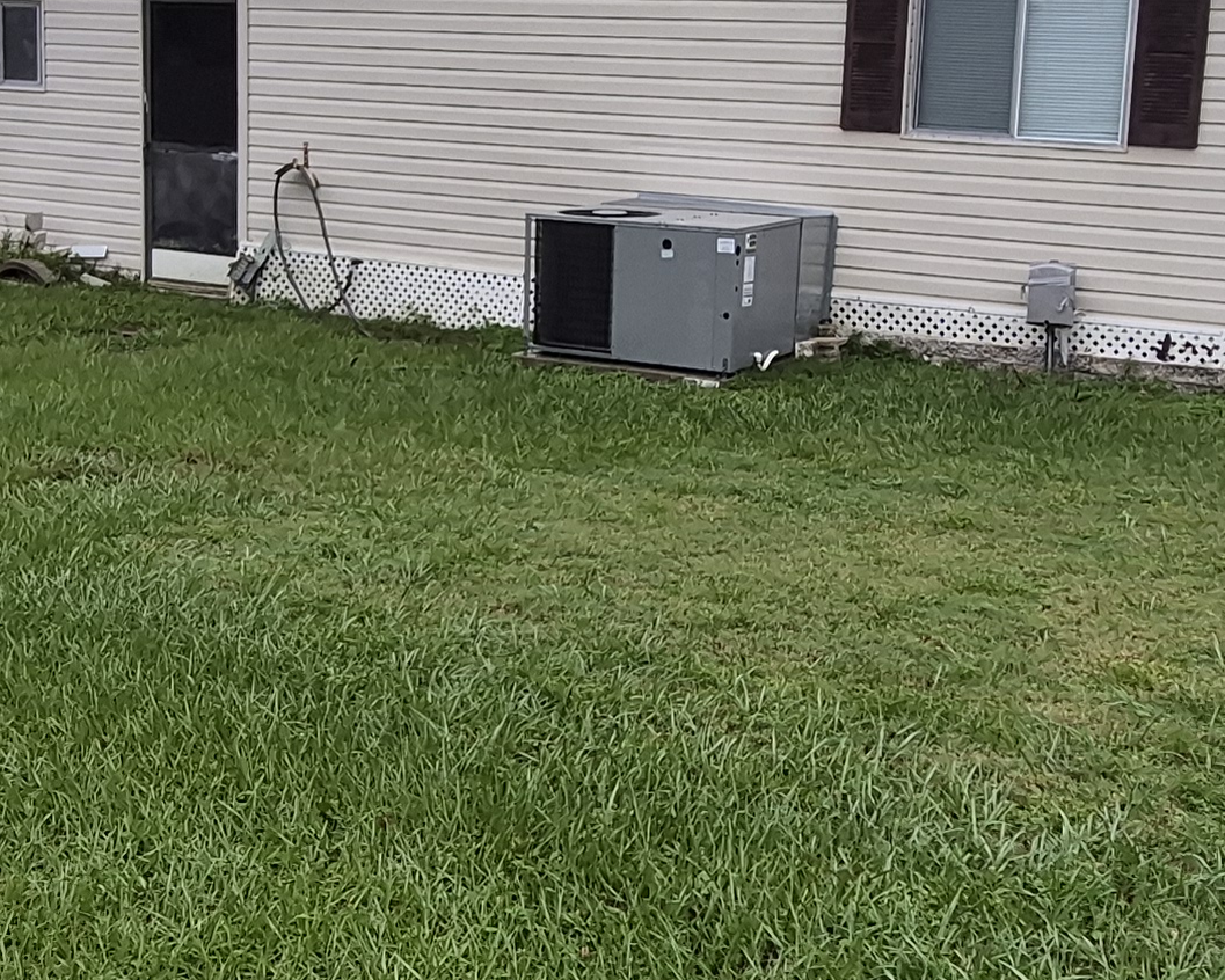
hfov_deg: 38.7
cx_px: 678
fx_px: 1741
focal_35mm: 48
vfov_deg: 31.2
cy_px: 326
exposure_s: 1/120
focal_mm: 1.74
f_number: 2.2
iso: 50
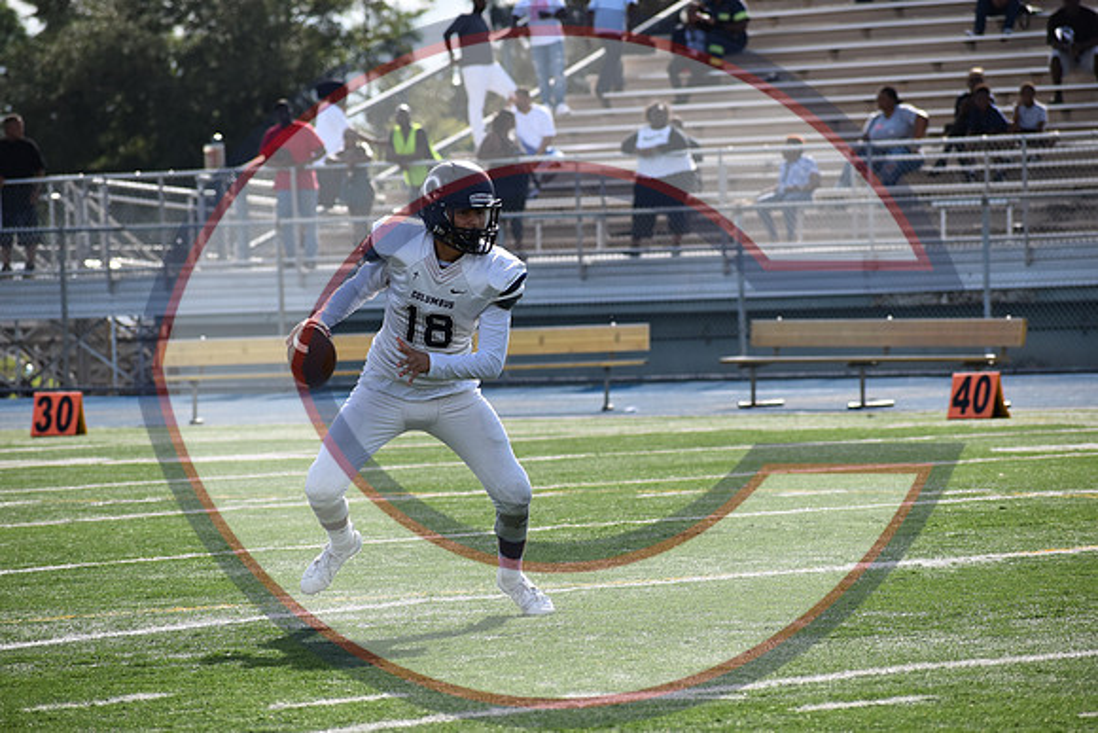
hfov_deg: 7.6
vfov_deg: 5.1
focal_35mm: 270
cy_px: 366
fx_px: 8237
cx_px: 549
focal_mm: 180
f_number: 6.3
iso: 400
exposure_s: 1/1600
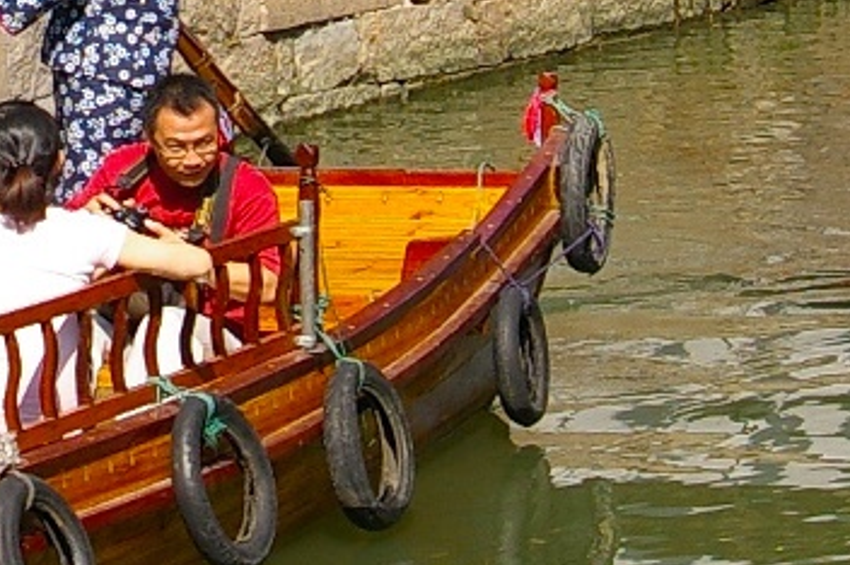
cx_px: -98
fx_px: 5331
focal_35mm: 226
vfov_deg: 5.9
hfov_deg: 9.0
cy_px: -570
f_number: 8
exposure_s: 1/350
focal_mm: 28
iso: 200
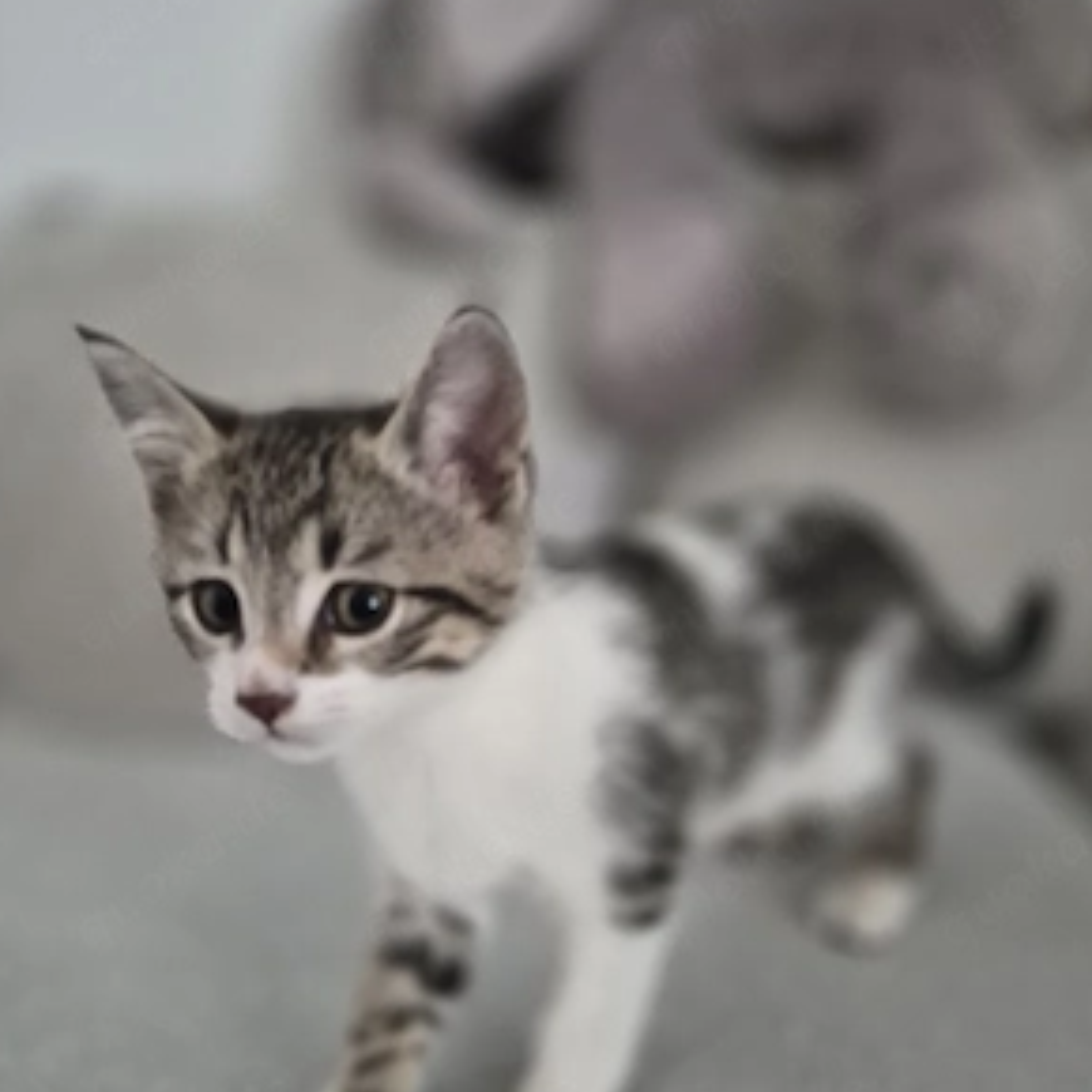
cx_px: 554
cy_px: 610
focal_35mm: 28
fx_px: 999
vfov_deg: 57.1
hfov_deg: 57.3
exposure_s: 1/100
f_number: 1.8
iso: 1250
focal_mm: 5.4
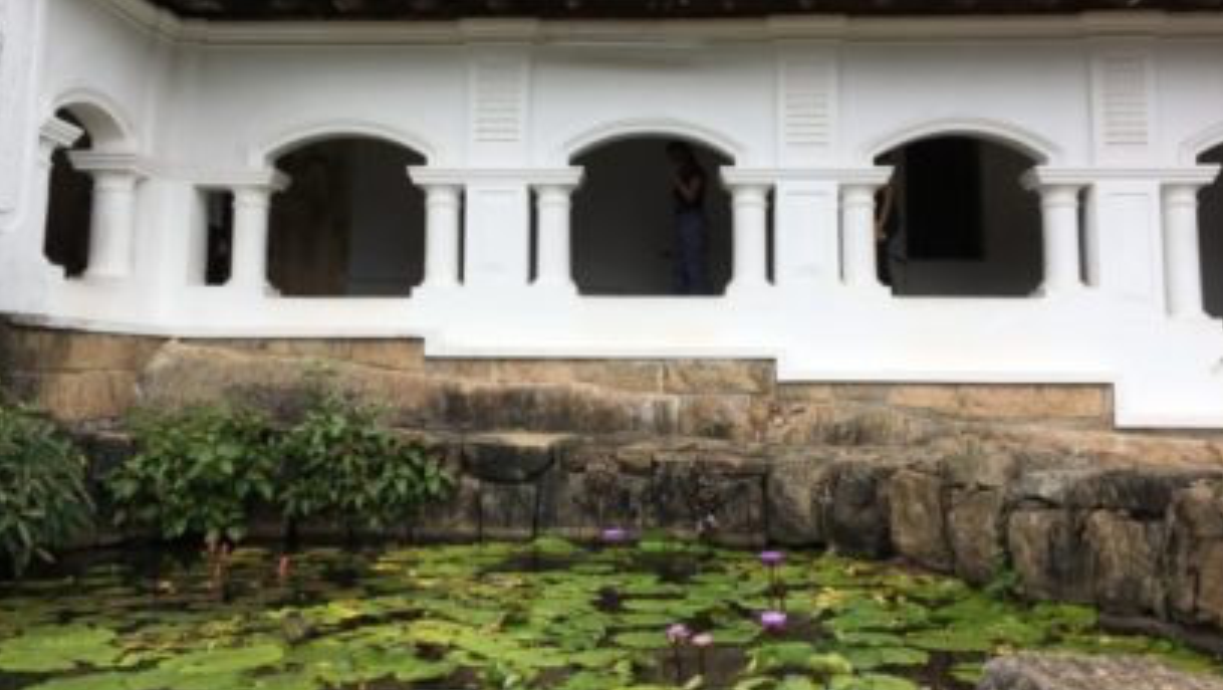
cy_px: 241
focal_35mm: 35
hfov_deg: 56.6
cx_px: 621
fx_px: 1136
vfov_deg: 33.5
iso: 25
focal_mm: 4.15
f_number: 2.2
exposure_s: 1/916
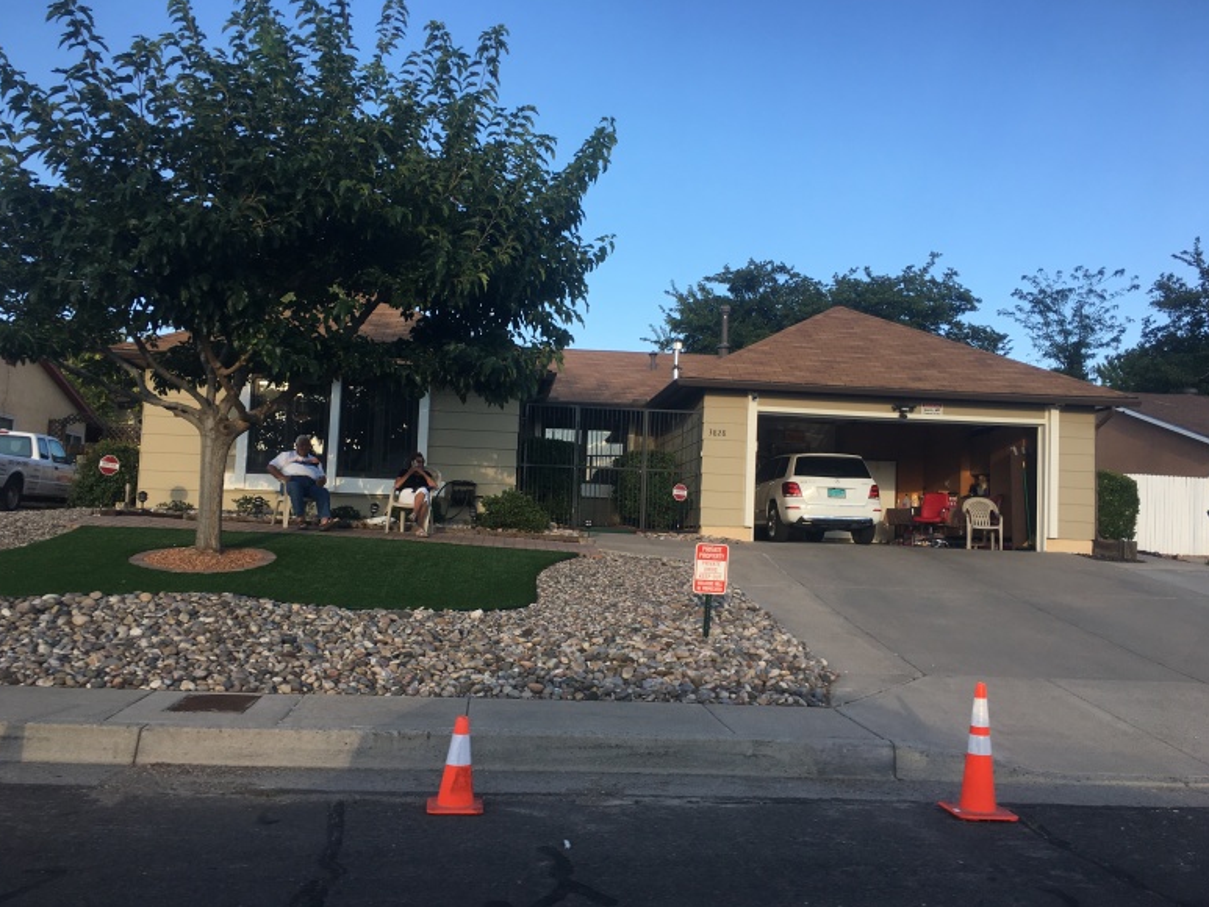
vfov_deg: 46.8
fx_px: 1048
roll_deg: -2.3
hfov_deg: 60.0
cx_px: 602
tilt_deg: +5.8
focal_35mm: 30
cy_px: 458
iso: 25
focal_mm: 4.15
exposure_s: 1/478
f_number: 2.2
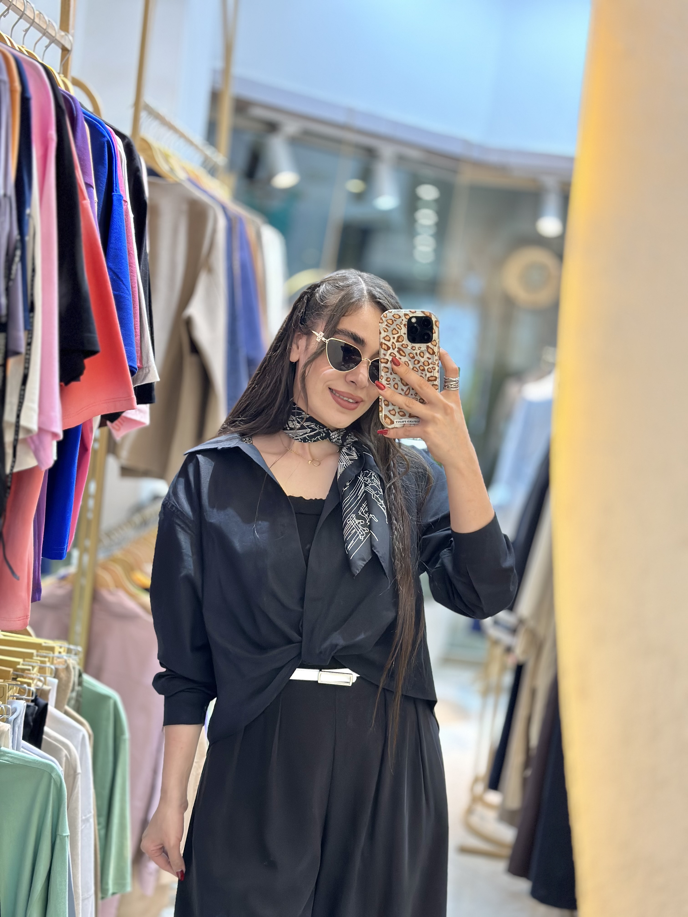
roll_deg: -6.8
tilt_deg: -6.0
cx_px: 344
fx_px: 1272
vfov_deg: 39.7
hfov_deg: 30.3
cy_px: 458
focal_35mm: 48
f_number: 1.78
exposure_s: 1/100
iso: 125
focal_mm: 6.86
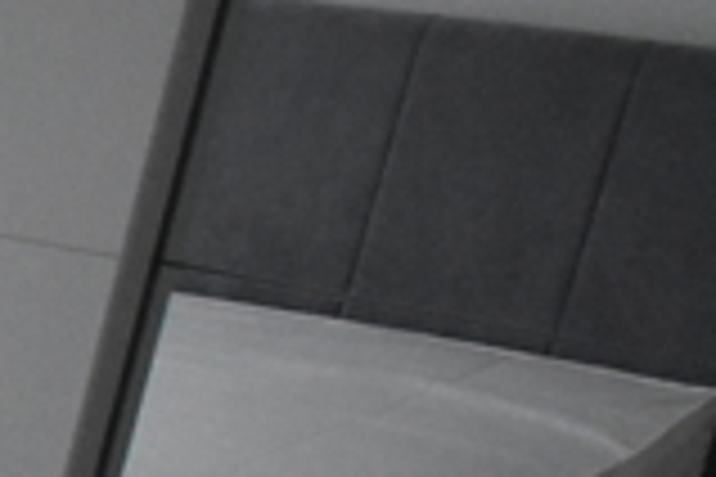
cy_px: 594
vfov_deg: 11.8
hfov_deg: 11.1
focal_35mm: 113
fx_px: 2247
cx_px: -1446
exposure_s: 1/500
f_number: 4.5
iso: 2500
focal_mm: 10
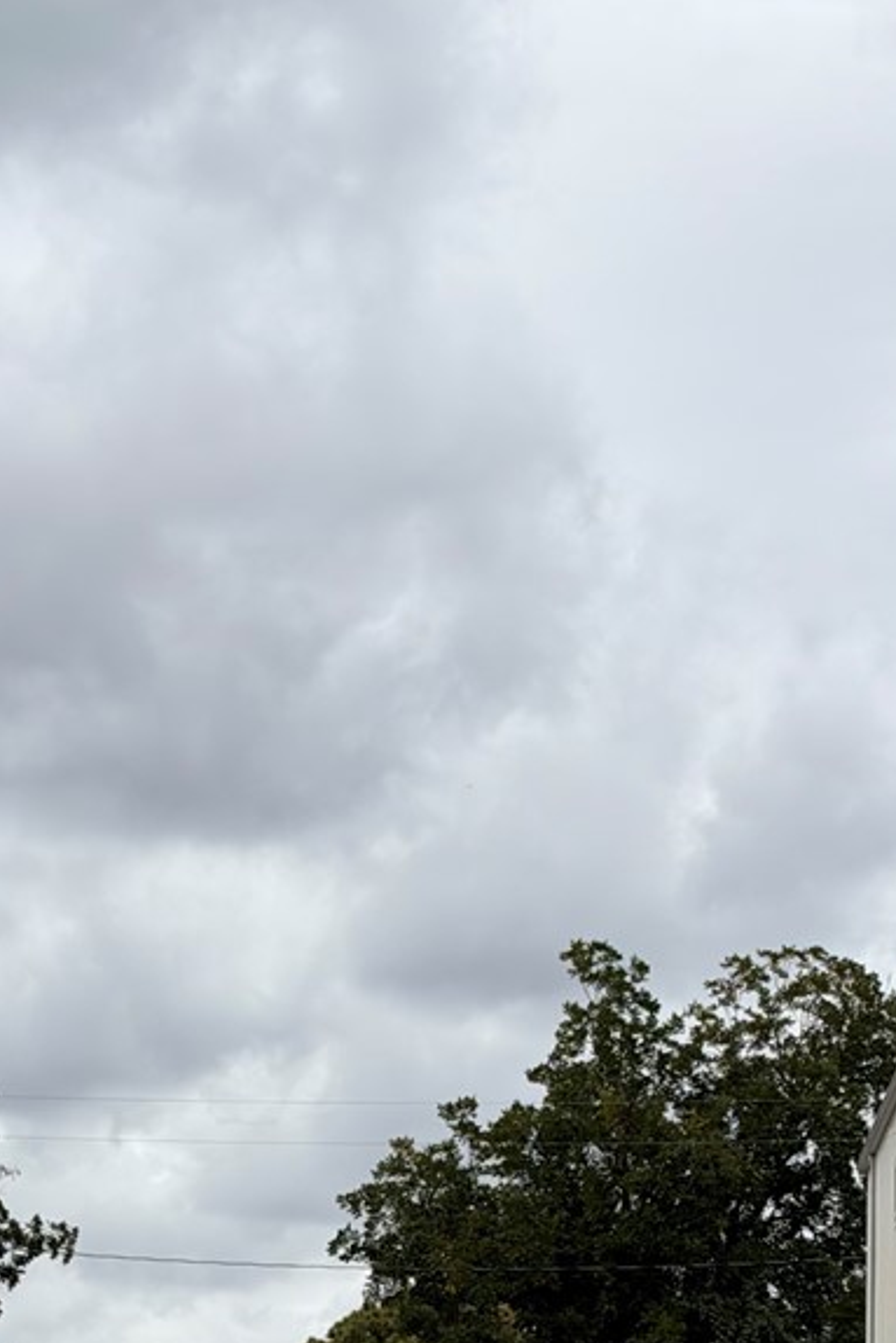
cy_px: 1434
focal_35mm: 89
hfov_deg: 15.3
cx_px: 253
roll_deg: -1.0
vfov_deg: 21.8
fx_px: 3320
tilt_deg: +3.1
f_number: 1.8
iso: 64
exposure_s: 1/4878
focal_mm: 6.93
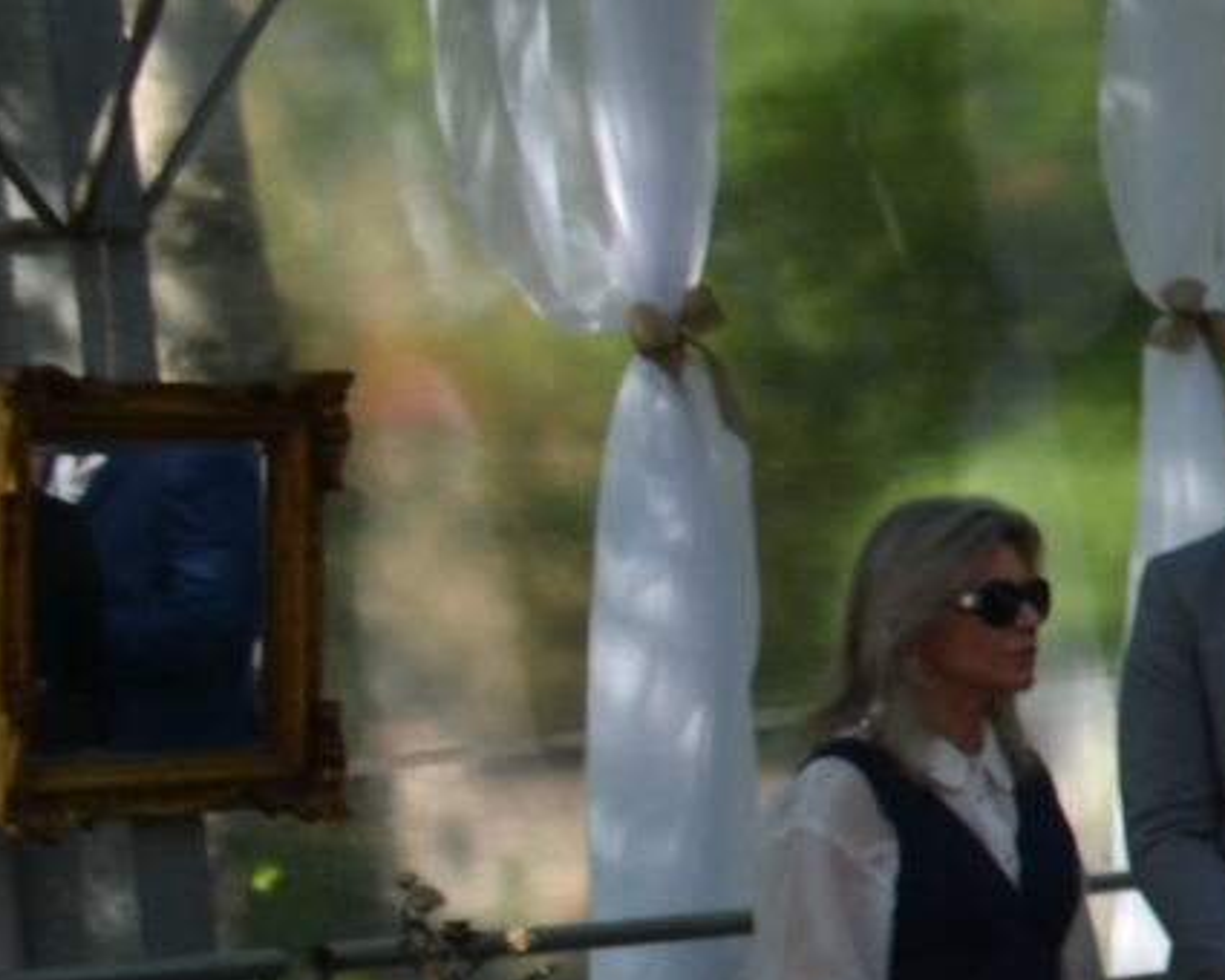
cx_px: 3528
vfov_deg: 7.8
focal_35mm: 195
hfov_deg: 8.5
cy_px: 1288
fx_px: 7063
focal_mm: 23
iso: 200
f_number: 8
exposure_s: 1/250
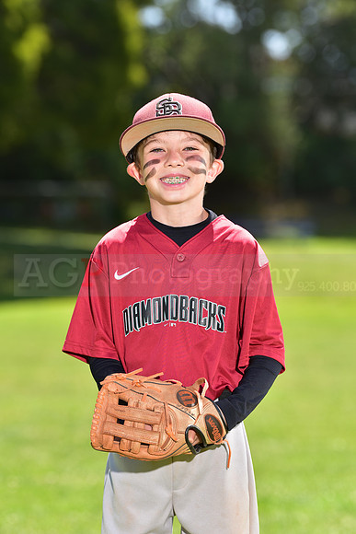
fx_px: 2520
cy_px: 267
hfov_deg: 8.1
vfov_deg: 12.1
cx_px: 178
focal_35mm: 170
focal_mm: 170
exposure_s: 1/200
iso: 80
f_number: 5
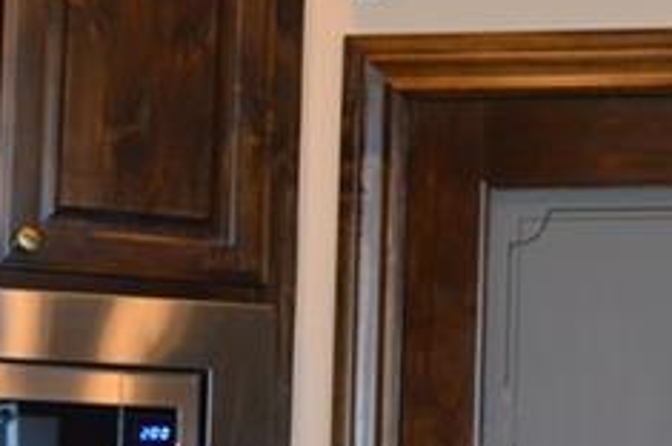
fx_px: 3169
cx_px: 872
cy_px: 294
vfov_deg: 8.0
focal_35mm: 170
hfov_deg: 11.8
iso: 400
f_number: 4.2
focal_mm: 26
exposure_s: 1/60
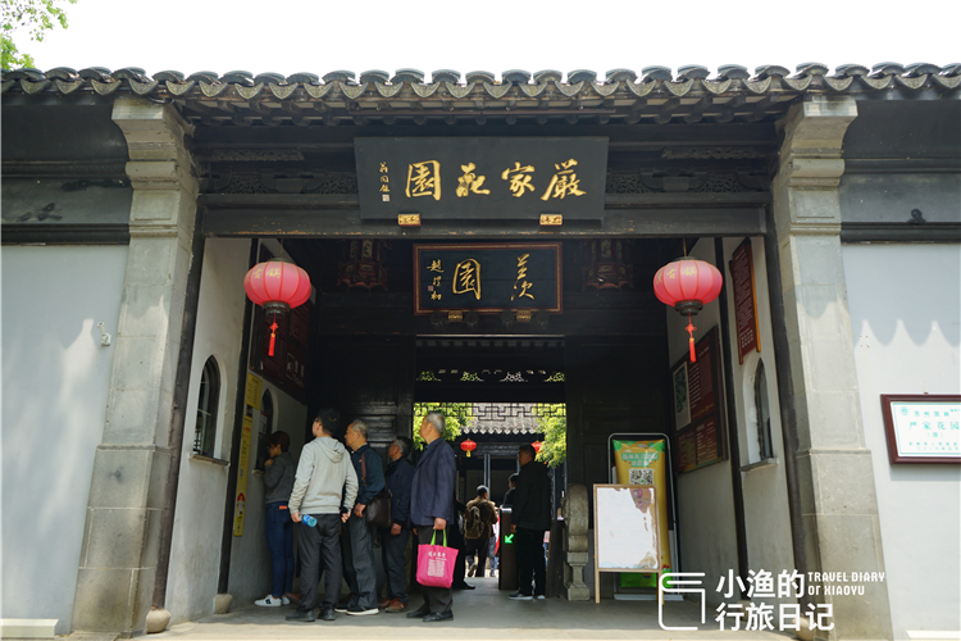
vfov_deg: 46.4
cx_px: 480
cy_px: 320
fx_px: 747
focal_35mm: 28
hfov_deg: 65.5
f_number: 7.1
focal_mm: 28
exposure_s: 1/80
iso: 100
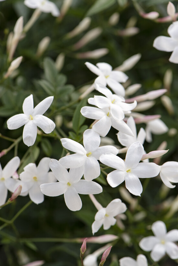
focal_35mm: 130
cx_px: 88
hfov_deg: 10.6
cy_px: 137
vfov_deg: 15.8
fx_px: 963
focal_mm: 105
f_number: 13
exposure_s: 1/250
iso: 400
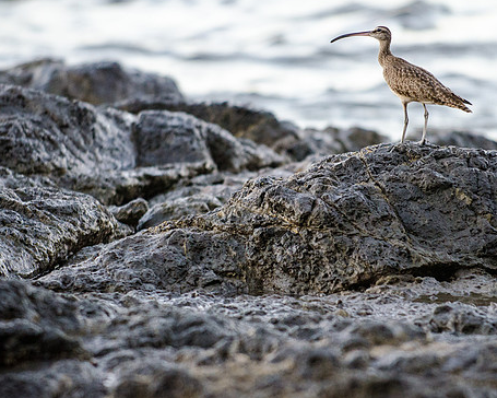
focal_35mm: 358
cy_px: 194
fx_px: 5266
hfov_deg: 5.4
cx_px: 270
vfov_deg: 4.3
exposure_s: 1/1600
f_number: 2.8
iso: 2000
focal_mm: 200
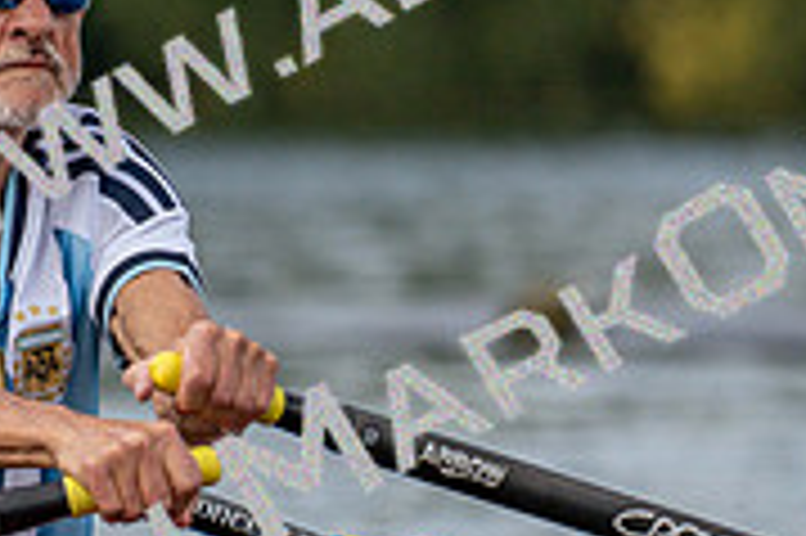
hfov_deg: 1.6
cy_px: 349
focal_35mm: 1250
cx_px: -459
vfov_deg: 1.1
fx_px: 27960
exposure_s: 1/1600
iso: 500
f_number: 6.3
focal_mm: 385
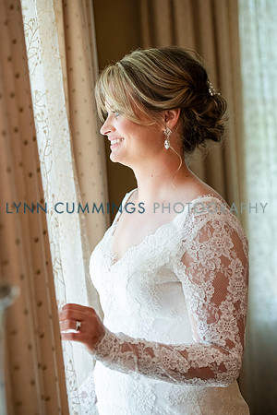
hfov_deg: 15.9
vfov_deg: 23.6
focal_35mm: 86
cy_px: 208
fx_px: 993
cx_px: 138
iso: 1000
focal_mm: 86
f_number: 3.5
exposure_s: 1/400
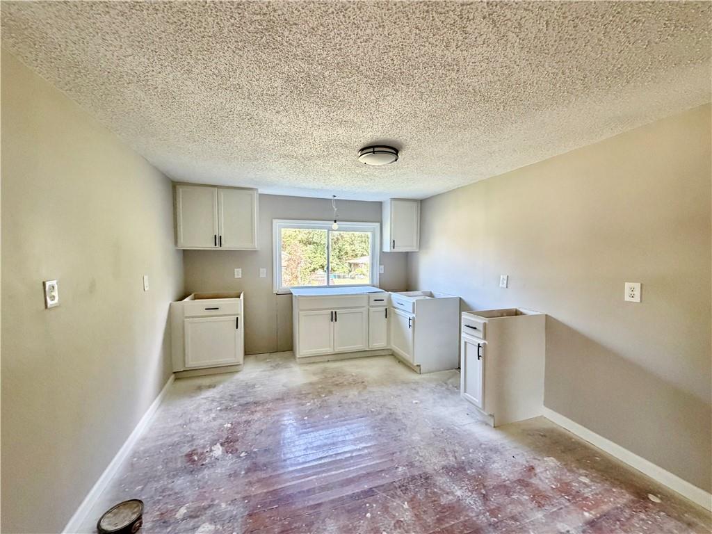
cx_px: 356
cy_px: 267
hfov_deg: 102.1
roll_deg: +0.1
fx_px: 288
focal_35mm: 14
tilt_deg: -2.7
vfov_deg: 85.7
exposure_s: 1/121
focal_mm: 2.22
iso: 320
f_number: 2.2
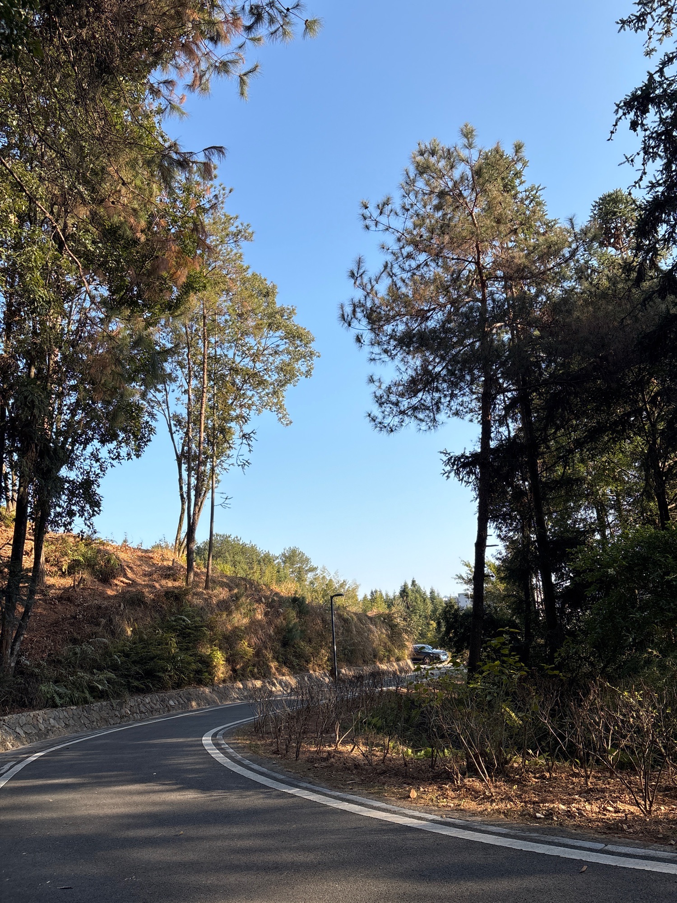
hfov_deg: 53.1
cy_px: 452
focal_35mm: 26
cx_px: 338
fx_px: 678
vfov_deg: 67.3
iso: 50
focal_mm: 5.96
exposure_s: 1/1484
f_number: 1.6
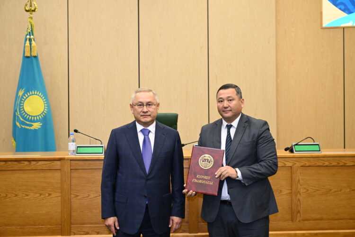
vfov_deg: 28.1
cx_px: 178
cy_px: 118
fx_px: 473
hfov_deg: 41.1
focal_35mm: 48
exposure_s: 1/200
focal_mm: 48
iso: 3200
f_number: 4.5
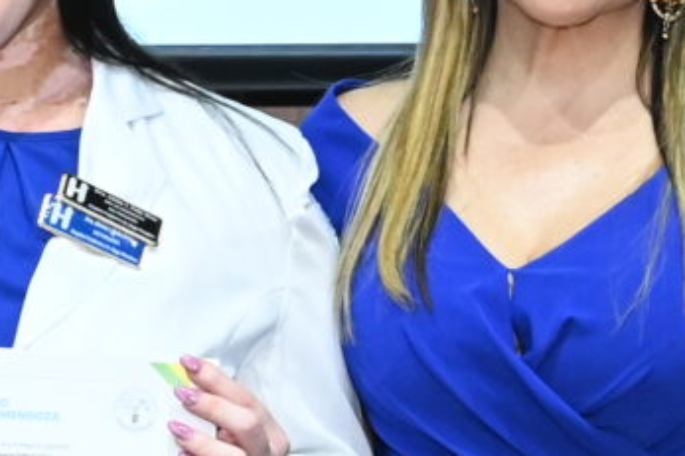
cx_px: -342
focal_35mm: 317
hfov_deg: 6.4
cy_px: 370
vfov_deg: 4.3
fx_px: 6029
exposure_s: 1/200
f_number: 5.6
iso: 3200
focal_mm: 43
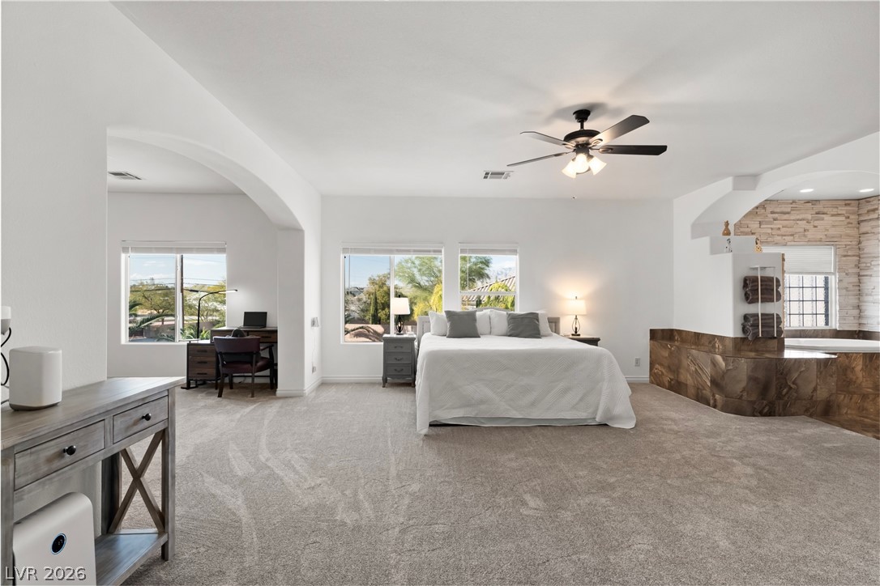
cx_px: 440
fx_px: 440
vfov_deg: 67.4
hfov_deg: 90.0
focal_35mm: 18
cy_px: 293
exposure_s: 1/30
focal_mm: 18
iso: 400
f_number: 8
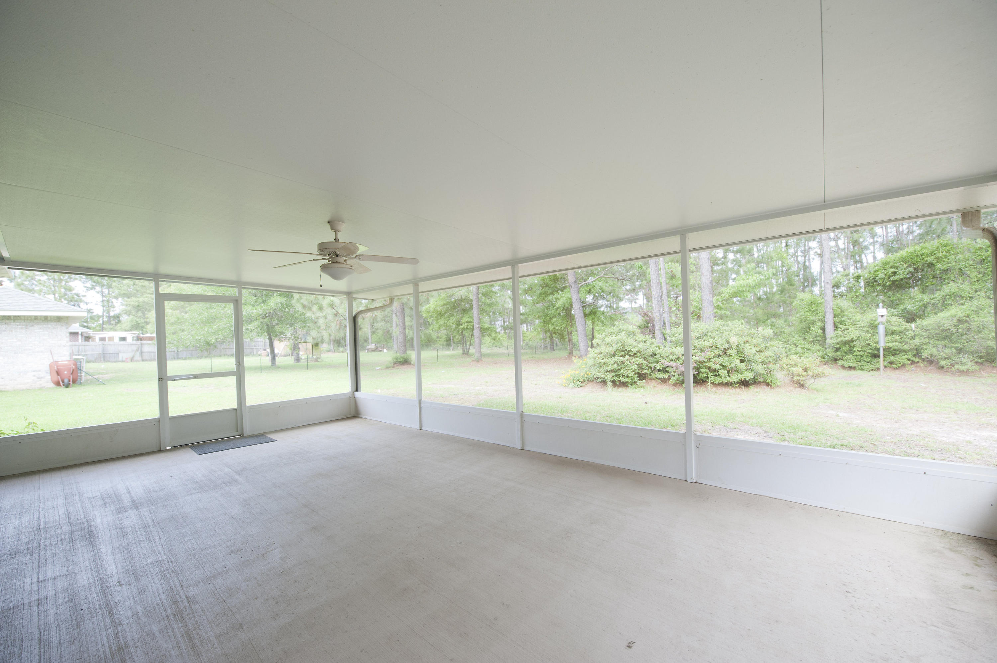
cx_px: 498
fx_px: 387
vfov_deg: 81.1
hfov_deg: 104.3
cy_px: 332
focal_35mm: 14
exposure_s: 1/160
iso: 800
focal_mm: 14
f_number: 5
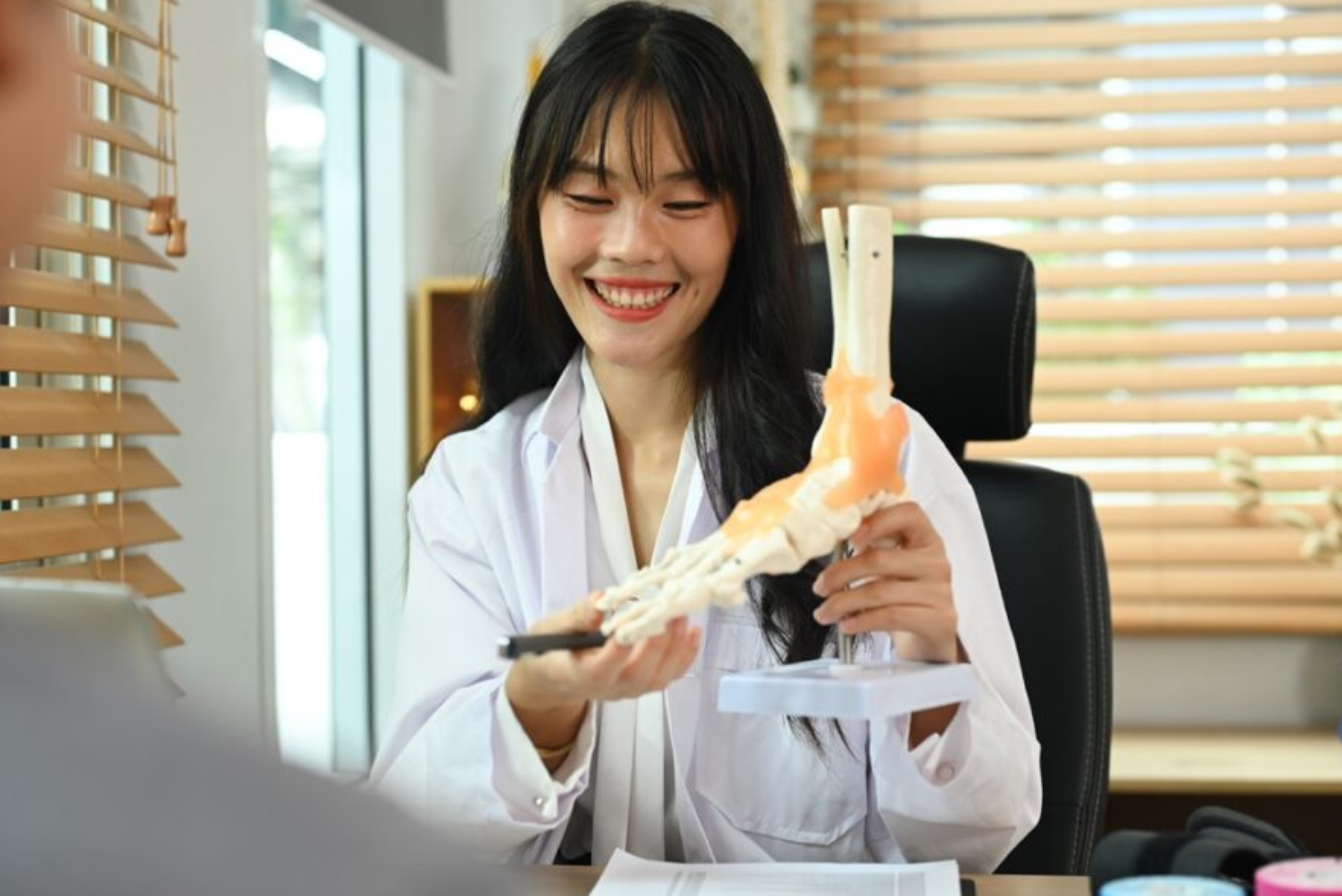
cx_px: 644
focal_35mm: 58
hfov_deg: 34.5
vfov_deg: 23.4
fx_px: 2162
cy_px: 418
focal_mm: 50
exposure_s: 1/200
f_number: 2.8
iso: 500
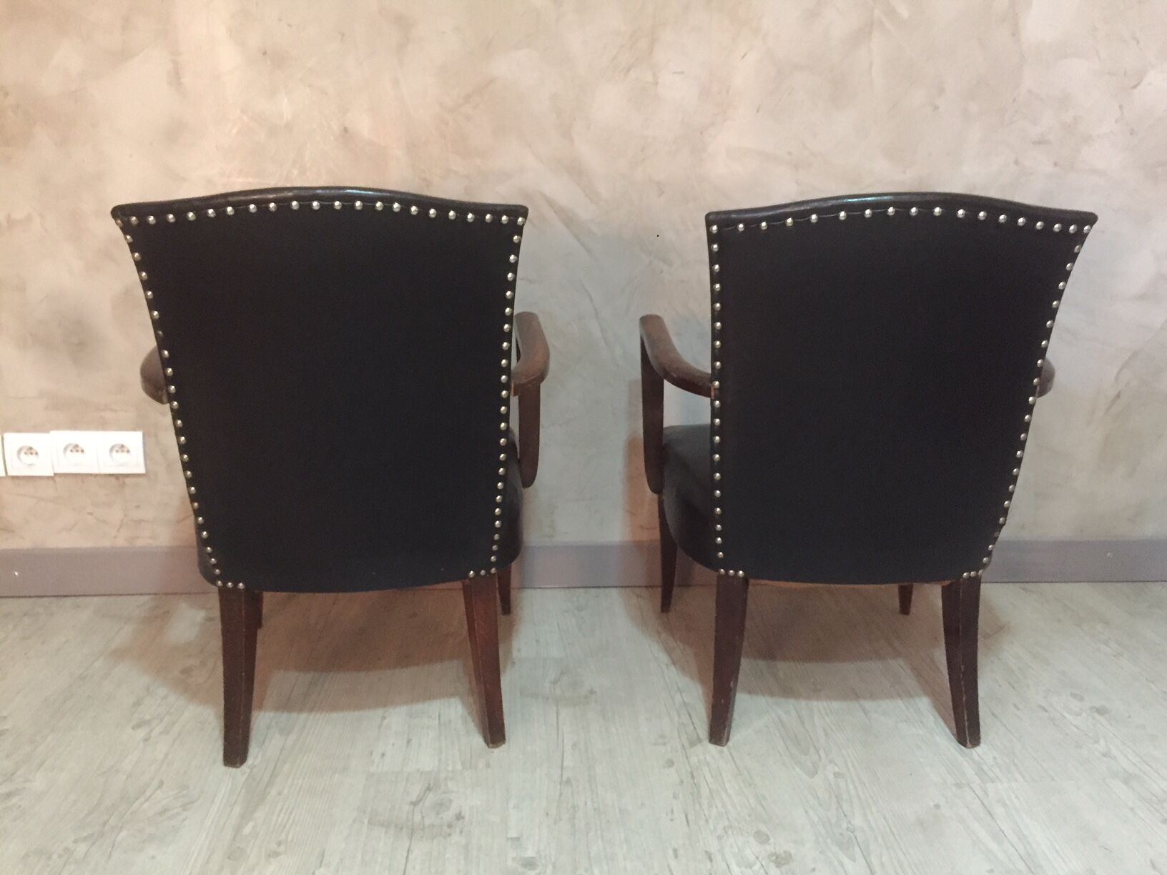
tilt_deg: -12.6
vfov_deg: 48.2
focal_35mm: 29
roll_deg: -1.1
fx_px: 978
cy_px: 438
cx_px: 584
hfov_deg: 61.7
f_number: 2.2
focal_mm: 4.15
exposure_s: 1/17
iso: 640
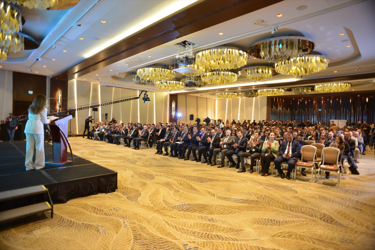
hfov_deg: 84.0
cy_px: 125
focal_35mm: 20
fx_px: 208
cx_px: 188
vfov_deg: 62.0
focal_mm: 20
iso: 1600
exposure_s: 1/60
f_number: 3.2
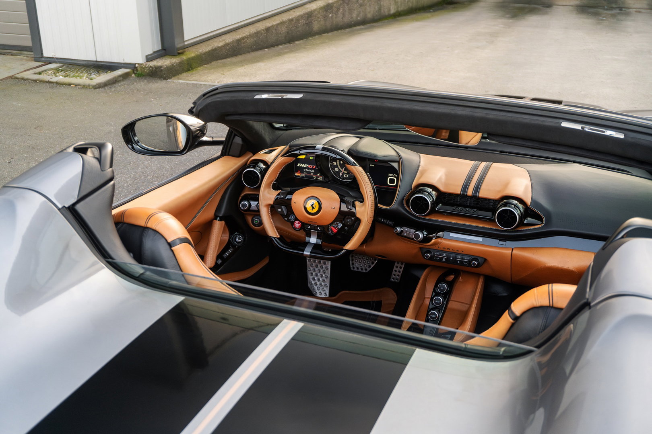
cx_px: 326
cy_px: 217
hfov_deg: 47.9
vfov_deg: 33.0
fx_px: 733
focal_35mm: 40
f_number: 4.5
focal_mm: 27
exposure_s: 1/160
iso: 2000
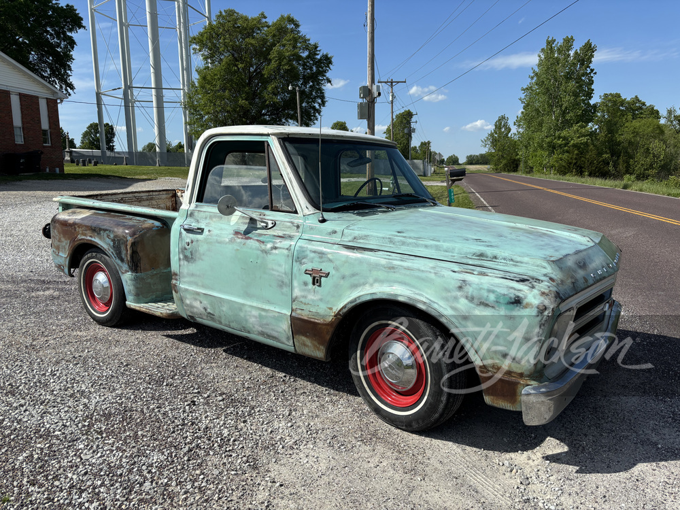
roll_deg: +0.7
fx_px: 511
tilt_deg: -8.8
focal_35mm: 26
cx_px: 340
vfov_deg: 53.1
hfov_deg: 67.3
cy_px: 255
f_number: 1.6
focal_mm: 5.96
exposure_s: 1/5076
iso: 50
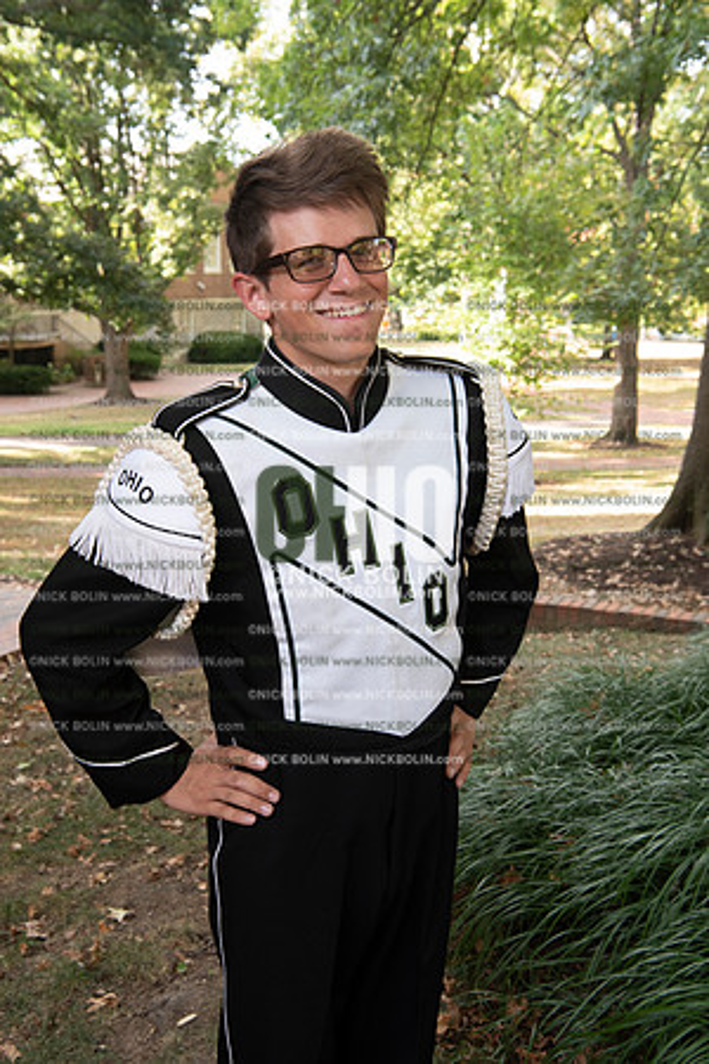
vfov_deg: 42.7
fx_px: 1359
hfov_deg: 29.2
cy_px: 532
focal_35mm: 46
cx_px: 354
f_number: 8
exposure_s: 1/100
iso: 800
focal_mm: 46
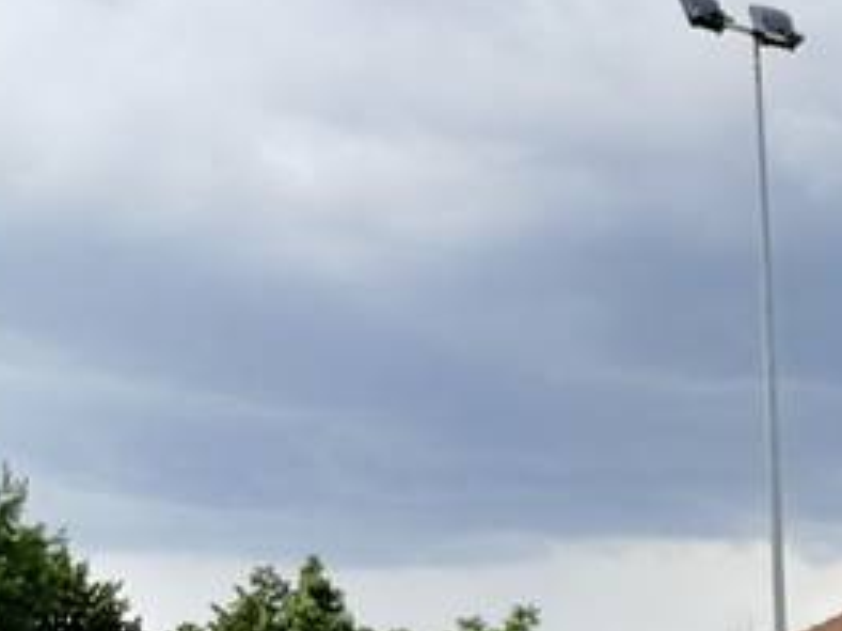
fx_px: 2553
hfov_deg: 16.0
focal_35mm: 105
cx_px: 1492
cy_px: 1211
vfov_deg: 12.6
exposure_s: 1/633
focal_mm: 3.95
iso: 50
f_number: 2.2
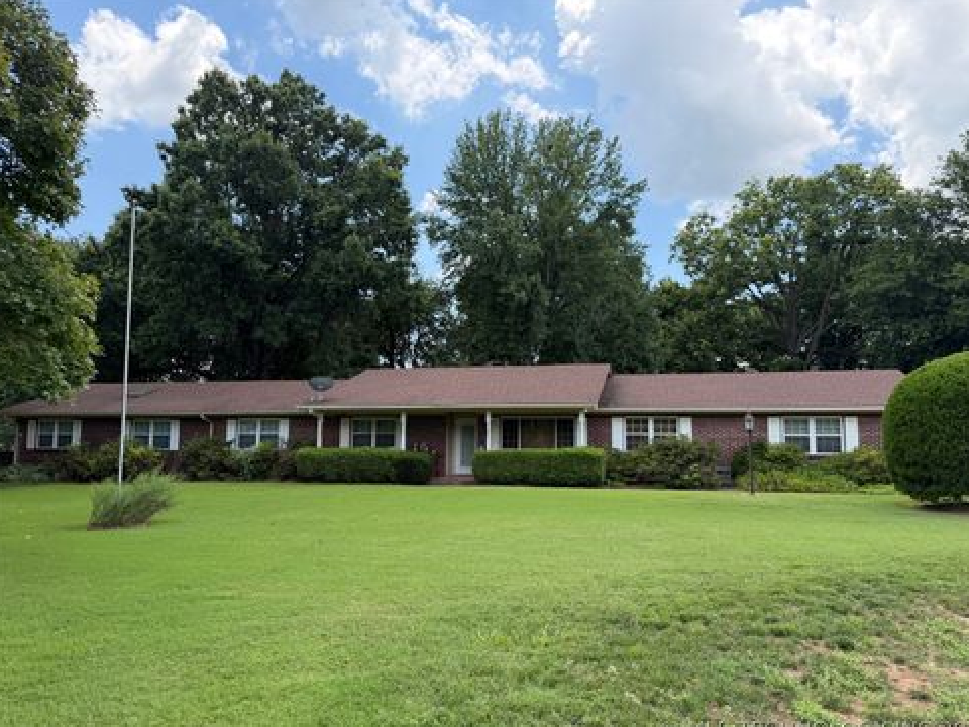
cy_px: 369
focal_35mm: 25
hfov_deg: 69.4
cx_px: 495
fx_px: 700
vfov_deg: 54.9
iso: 100
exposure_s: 1/1585
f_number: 1.78
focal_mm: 6.76
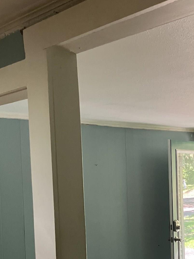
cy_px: 198
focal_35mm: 60
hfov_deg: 23.8
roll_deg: +1.8
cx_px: 174
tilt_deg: -0.5
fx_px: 448
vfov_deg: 31.5
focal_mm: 3.99
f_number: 1.8
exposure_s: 1/60
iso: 160
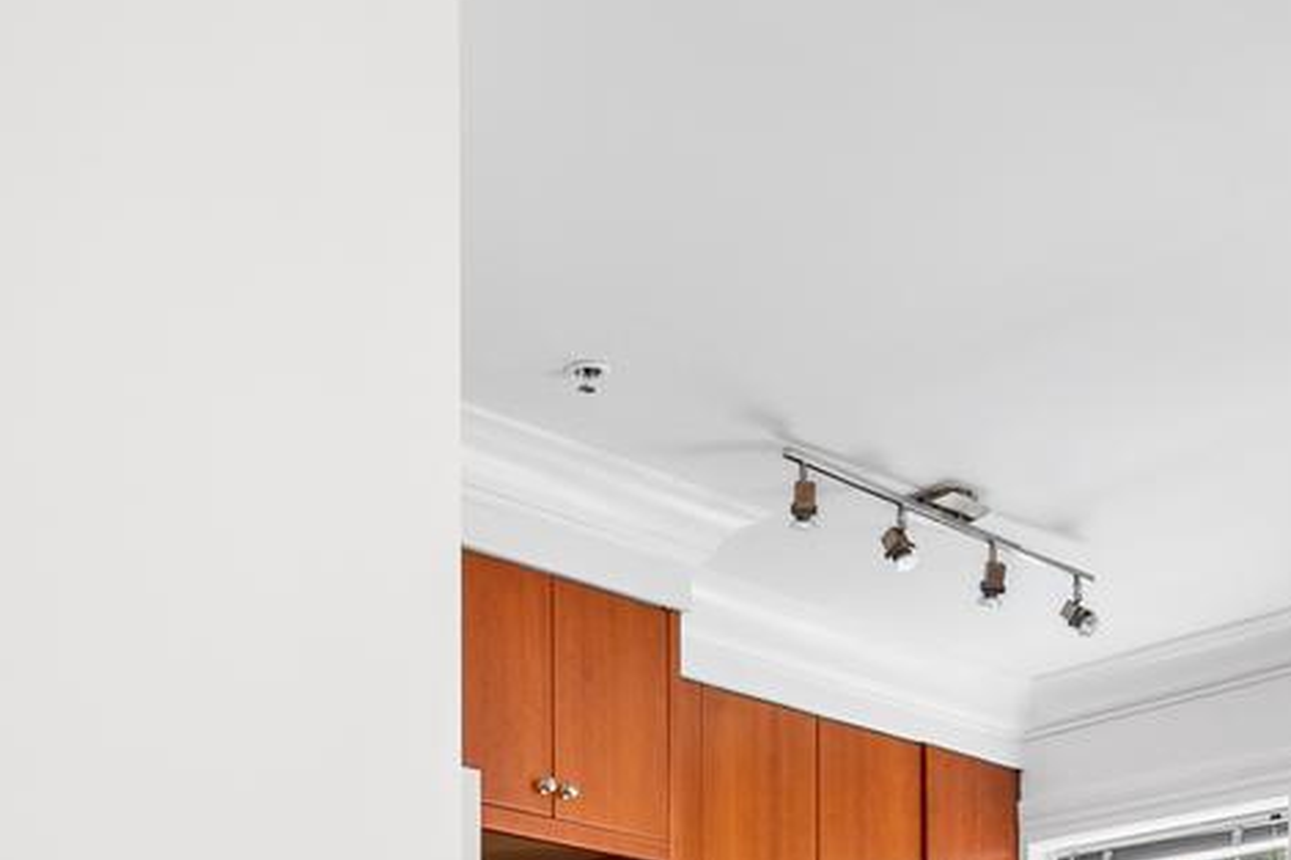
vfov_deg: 19.1
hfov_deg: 32.8
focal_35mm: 61
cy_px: 1346
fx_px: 2187
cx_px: 519
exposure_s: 1/3
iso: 400
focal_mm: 14
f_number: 6.3
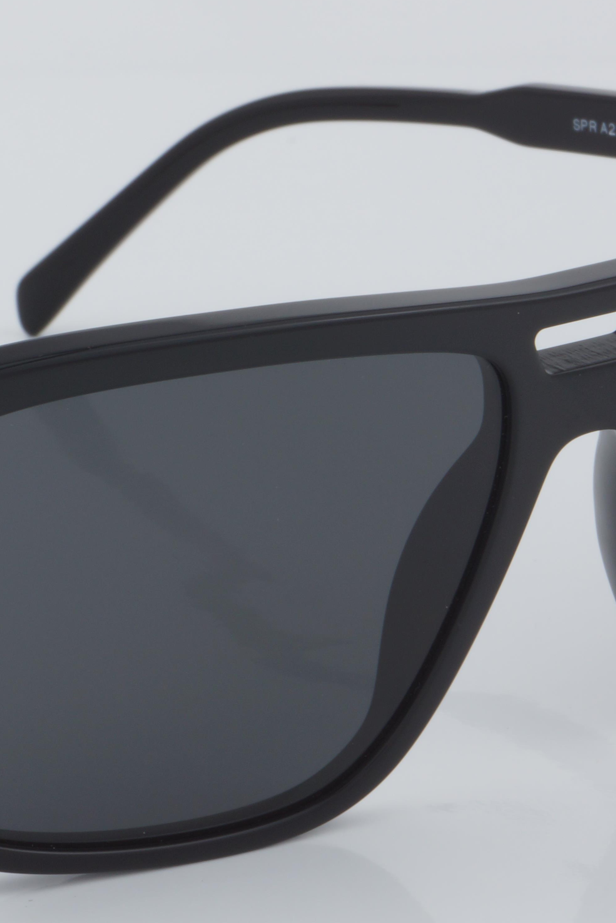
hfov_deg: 9.0
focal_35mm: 152
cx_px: 130
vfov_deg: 13.5
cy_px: 509
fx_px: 3901
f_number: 32
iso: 100
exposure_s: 1/4
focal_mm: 50
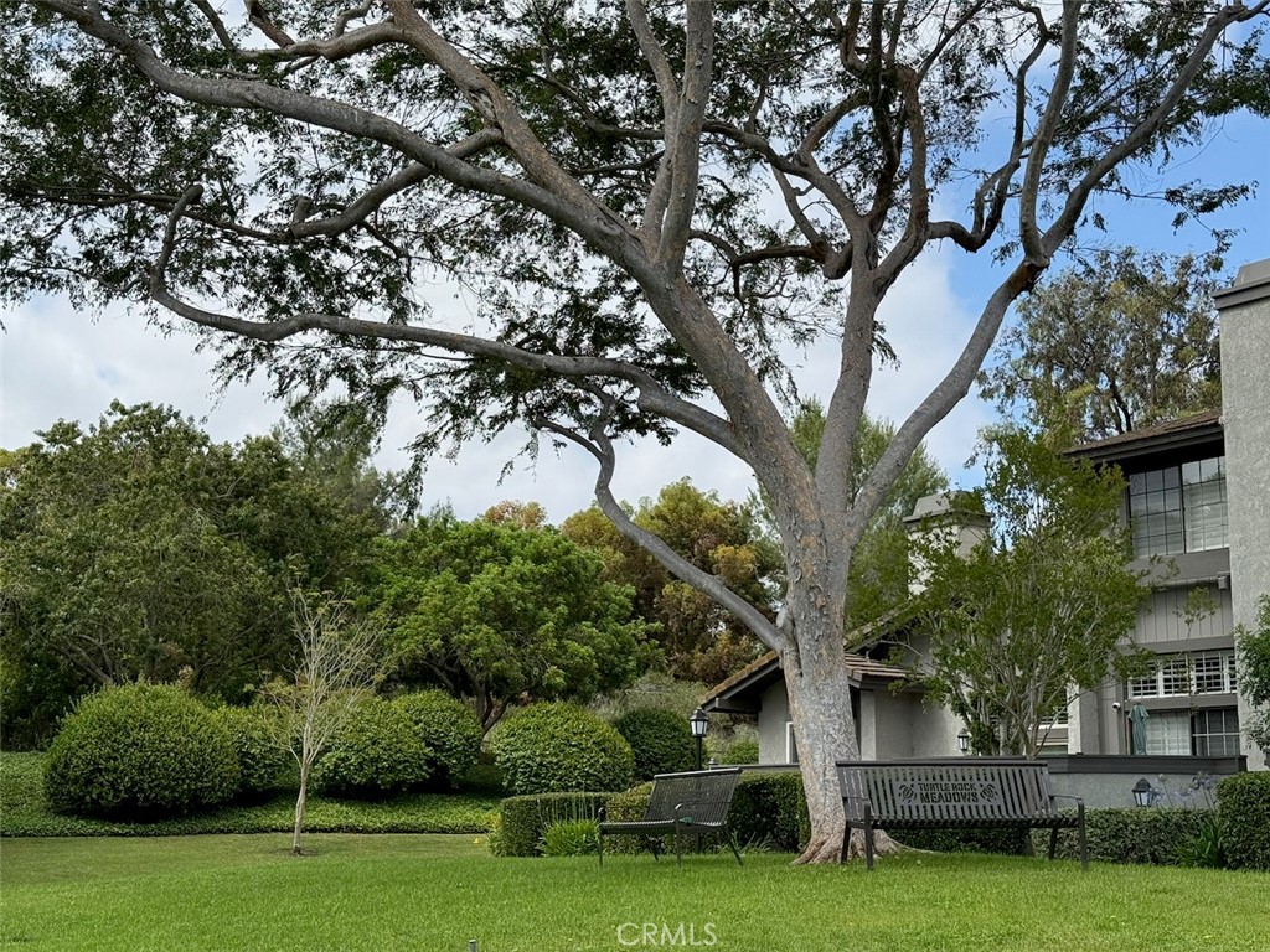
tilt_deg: +11.1
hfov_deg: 39.7
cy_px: 476
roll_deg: -1.6
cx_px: 635
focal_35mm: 48
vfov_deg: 30.3
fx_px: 1761
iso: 64
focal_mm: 6.76
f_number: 1.78
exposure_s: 1/4329
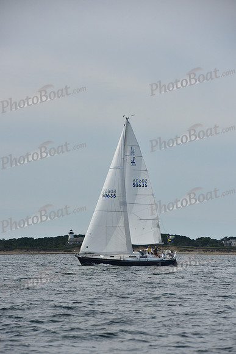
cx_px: 118
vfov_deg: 10.3
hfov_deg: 6.9
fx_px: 1965
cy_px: 177
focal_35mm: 200
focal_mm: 200
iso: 320
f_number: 9
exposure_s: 1/1000
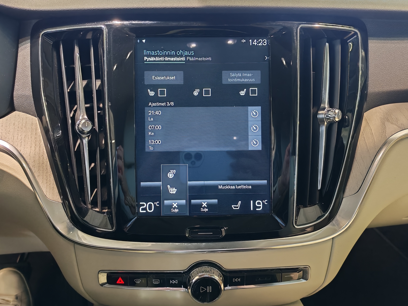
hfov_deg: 55.4
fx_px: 389
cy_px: 153
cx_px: 204
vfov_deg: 42.9
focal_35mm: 33
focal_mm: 6.12
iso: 1169
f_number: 1.9
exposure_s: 1/100
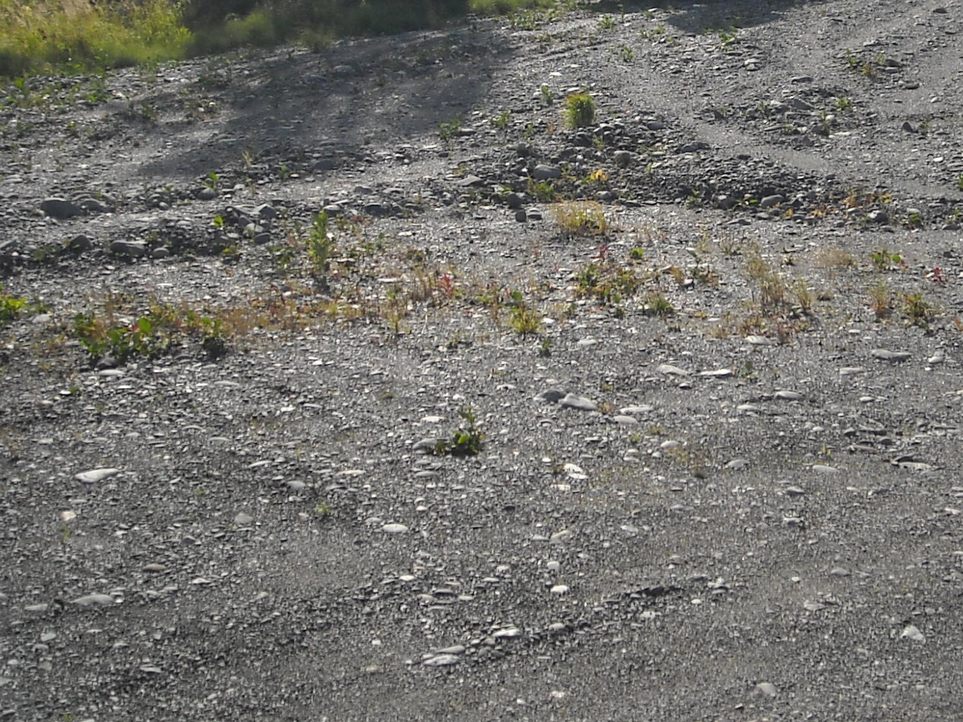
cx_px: 713
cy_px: 150
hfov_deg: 27.4
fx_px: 1947
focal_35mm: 70
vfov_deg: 20.8
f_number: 5.6
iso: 64
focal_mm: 5.7
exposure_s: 1/419
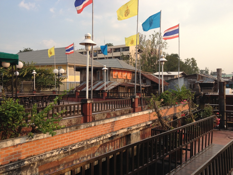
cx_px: 116
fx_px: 236
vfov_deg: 40.7
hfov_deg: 52.6
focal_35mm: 35
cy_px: 88
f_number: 2.4
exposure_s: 1/600
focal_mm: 4.28
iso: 64
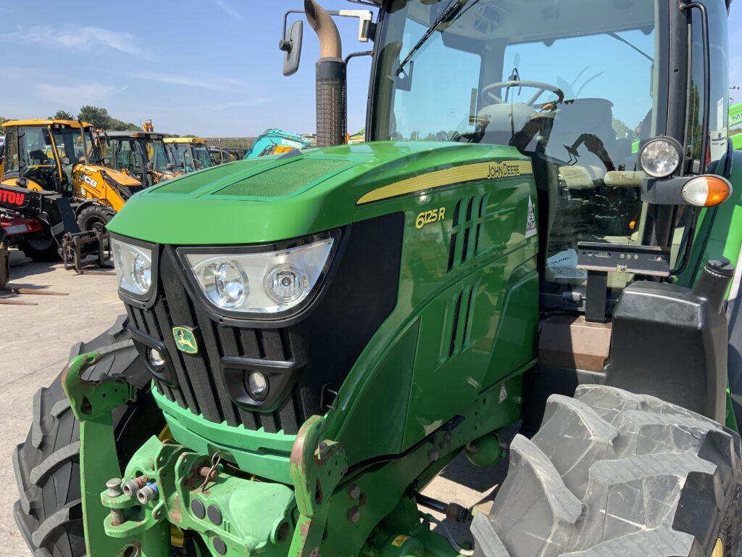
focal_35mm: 29
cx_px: 371
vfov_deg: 48.2
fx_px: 622
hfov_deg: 61.7
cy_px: 278
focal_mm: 3
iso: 16
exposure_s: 1/997
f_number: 1.8
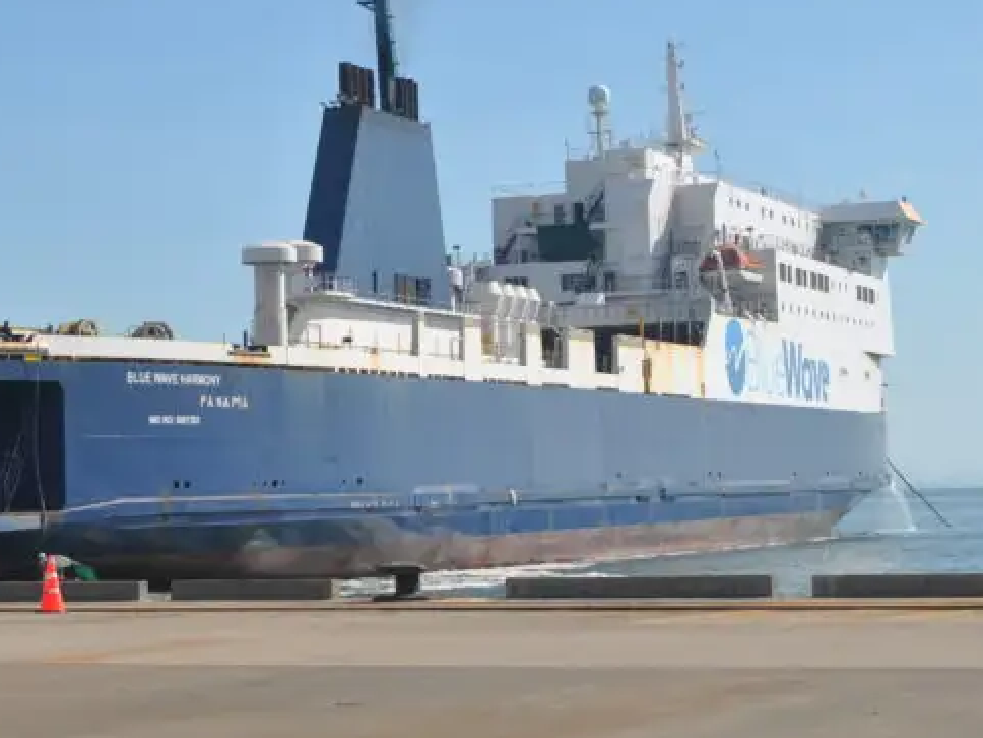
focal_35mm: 93
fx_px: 2638
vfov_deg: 15.9
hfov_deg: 20.9
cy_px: 320
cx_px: 191
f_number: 9
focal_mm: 35
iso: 100
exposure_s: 1/320
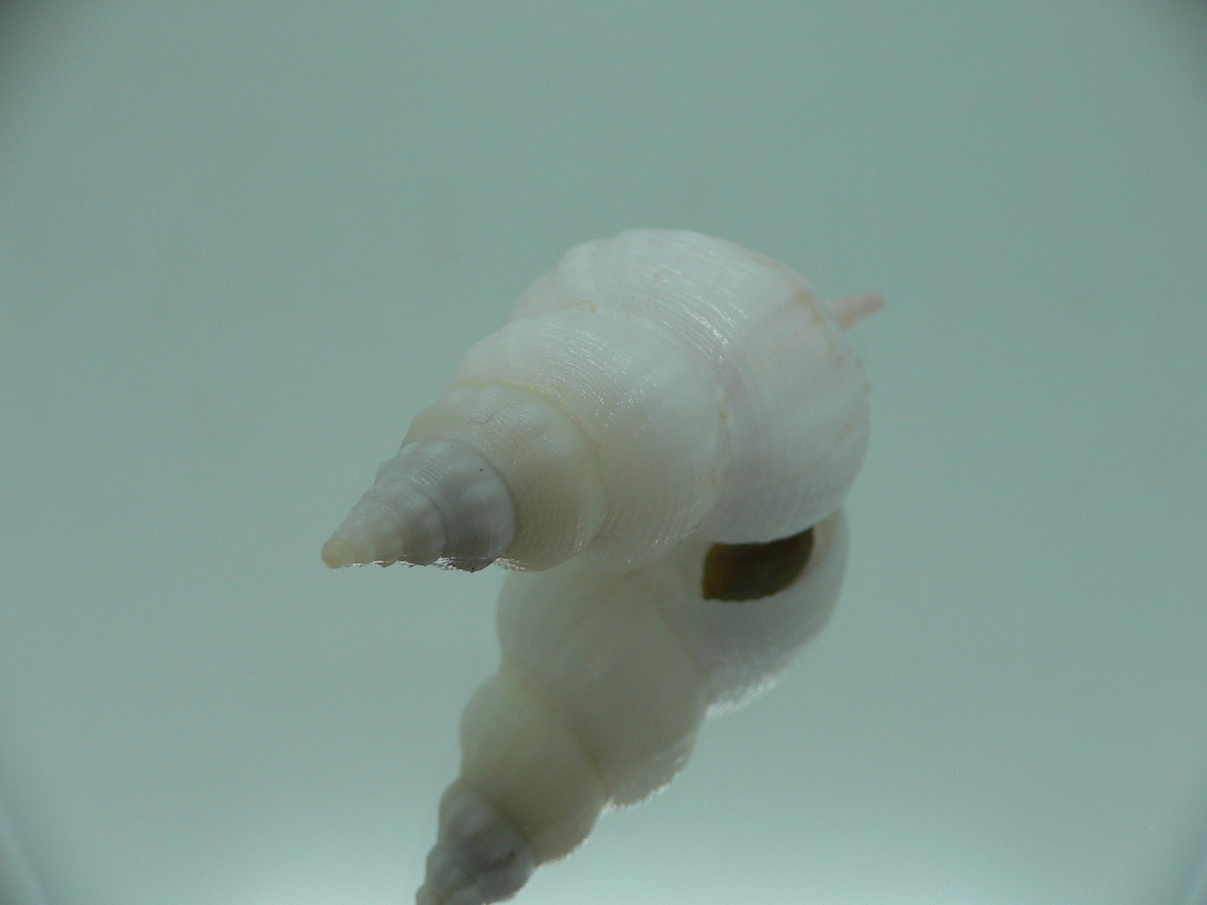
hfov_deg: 52.6
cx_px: 604
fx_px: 1220
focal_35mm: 35
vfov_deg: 40.7
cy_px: 452
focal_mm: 4.6
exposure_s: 1/60
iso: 80
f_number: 2.8
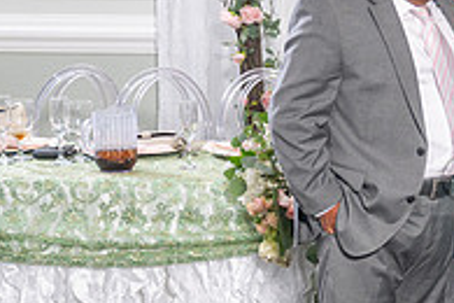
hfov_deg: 17.2
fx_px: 1412
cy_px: 185
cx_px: 588
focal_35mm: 112
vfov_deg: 12.2
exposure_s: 1/160
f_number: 3.5
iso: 400
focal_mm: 34
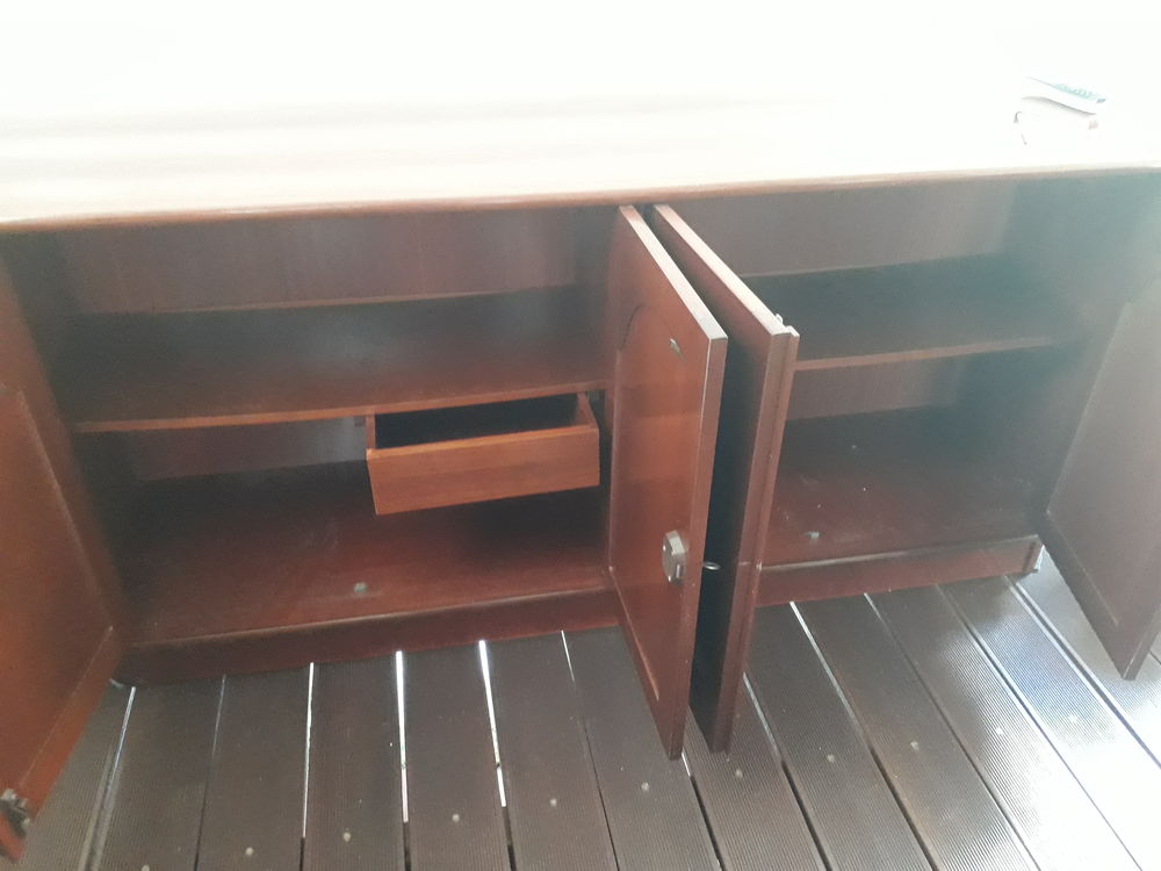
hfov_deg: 65.3
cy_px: 436
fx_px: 906
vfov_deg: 51.4
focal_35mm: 27
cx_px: 580
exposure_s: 1/17
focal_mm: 3.6
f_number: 1.9
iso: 640
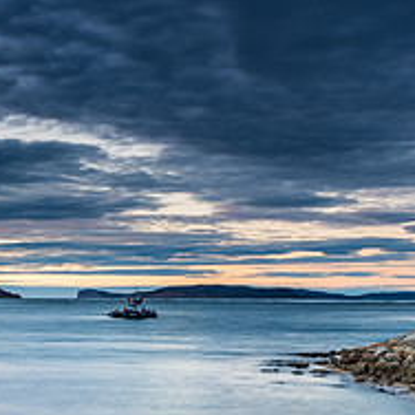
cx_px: -139
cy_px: 309
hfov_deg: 22.9
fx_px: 895
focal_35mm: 66
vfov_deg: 25.8
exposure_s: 2.5
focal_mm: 16
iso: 50
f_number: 11
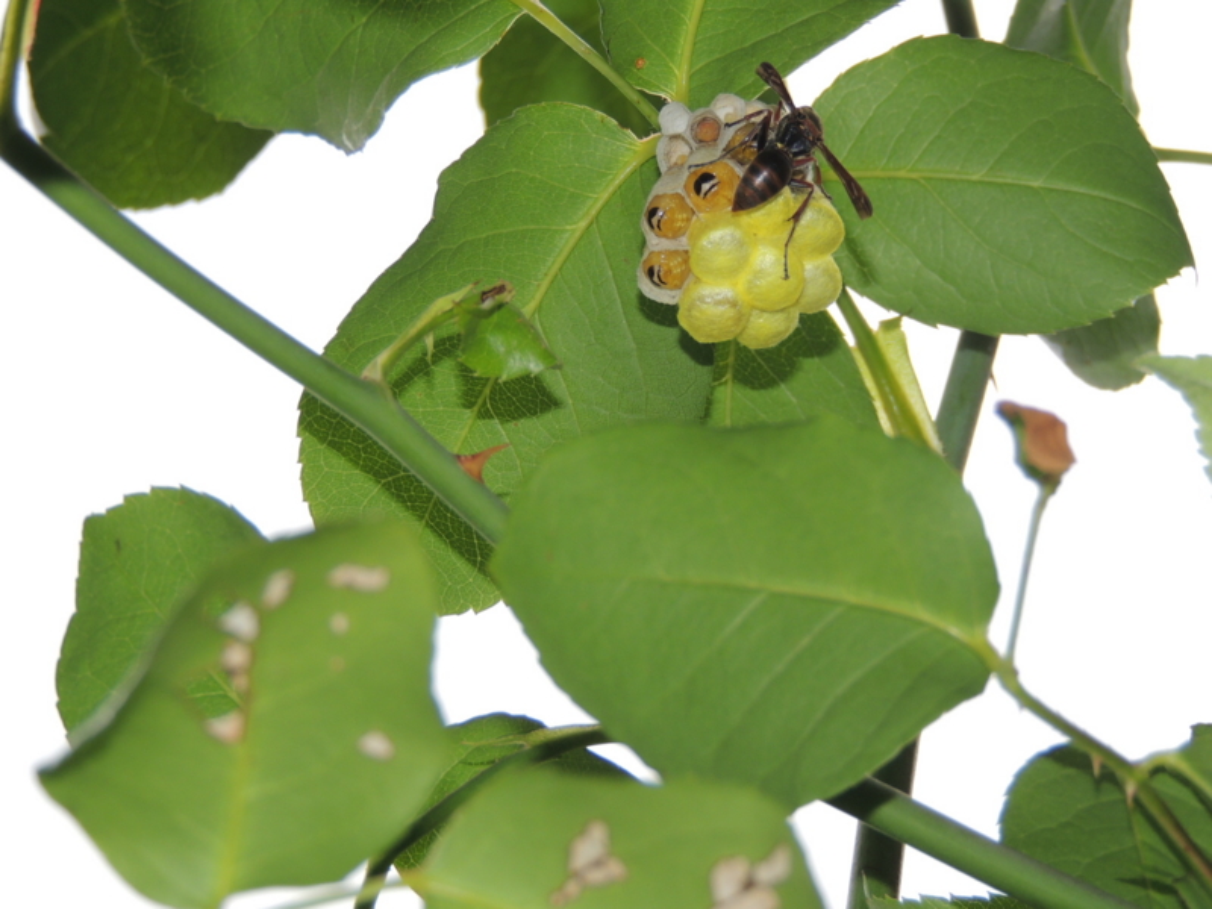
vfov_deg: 8.7
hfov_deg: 11.6
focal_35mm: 170
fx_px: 5952
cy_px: 454
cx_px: 606
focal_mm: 30.3
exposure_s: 1/160
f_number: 4.5
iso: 125
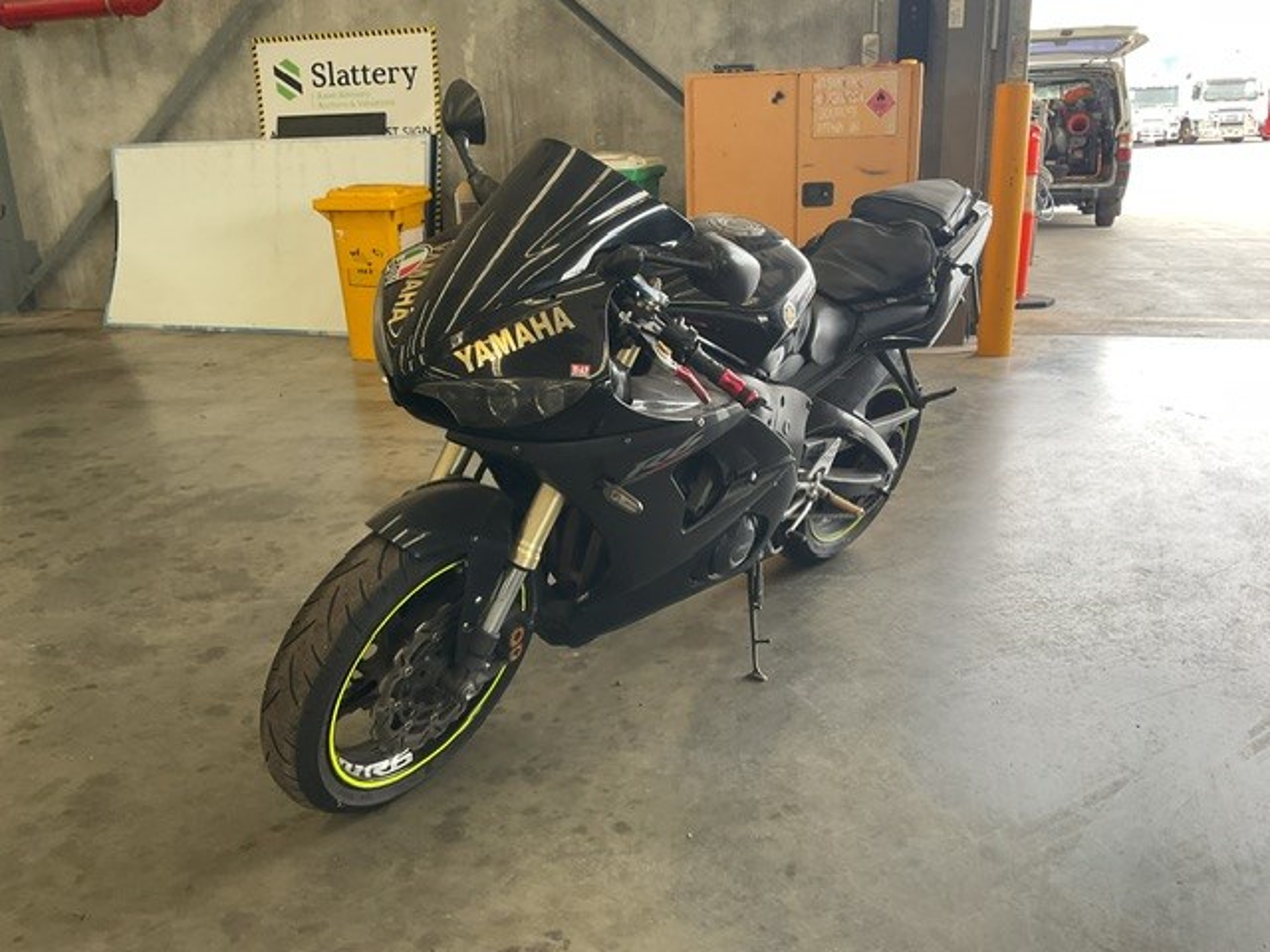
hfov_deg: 61.7
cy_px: 476
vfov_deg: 48.2
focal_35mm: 29
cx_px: 635
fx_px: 1064
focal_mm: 3
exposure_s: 1/100
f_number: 1.8
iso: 40
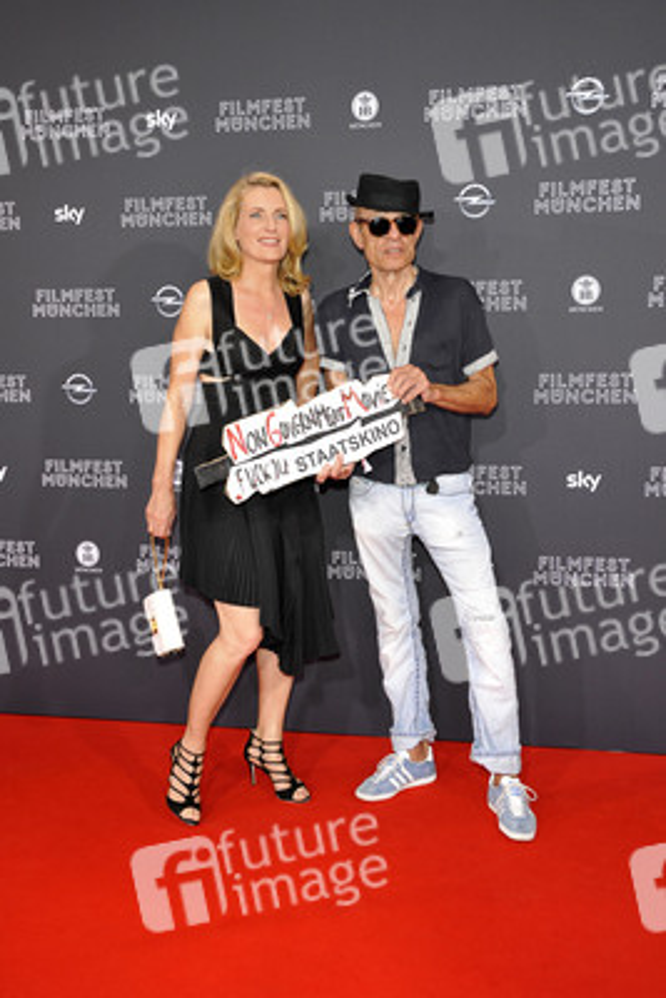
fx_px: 1109
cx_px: 333
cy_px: 499
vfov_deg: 48.4
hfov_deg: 33.4
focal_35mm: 40
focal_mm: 40
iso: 1600
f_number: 8
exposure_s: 1/250
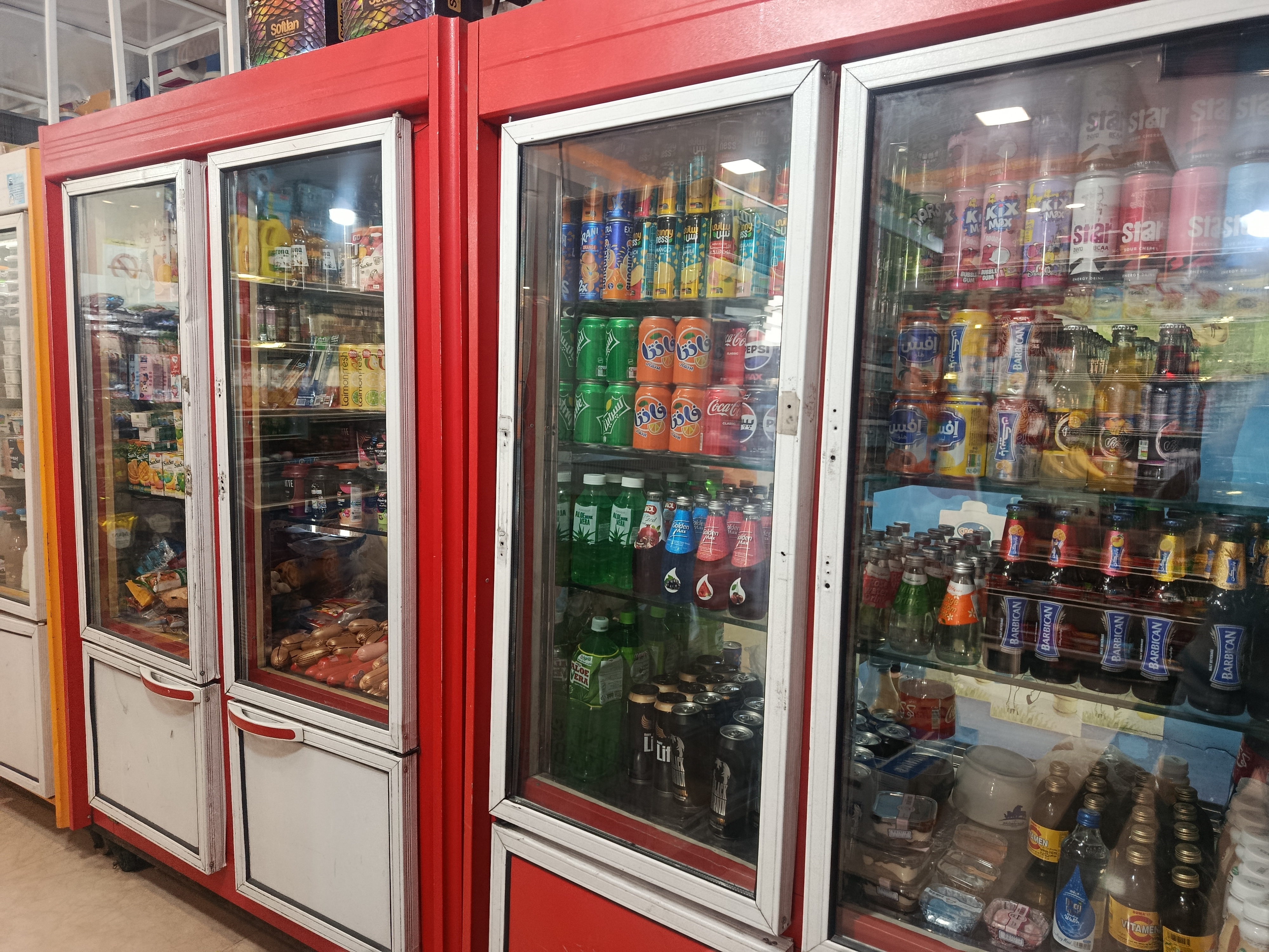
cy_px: 476
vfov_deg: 56.8
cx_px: 634
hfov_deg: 71.6
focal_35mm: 24
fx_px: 880
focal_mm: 5.24
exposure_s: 1/100
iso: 1110
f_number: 1.7
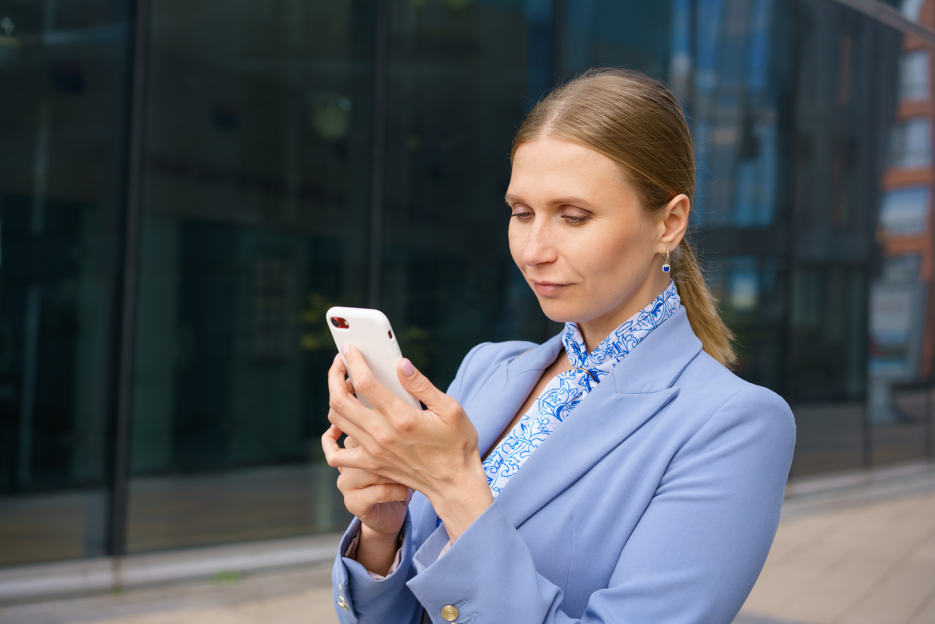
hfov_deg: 36.2
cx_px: 468
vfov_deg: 24.6
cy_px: 312
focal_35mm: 55
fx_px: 1429
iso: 400
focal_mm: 55
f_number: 4
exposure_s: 1/800
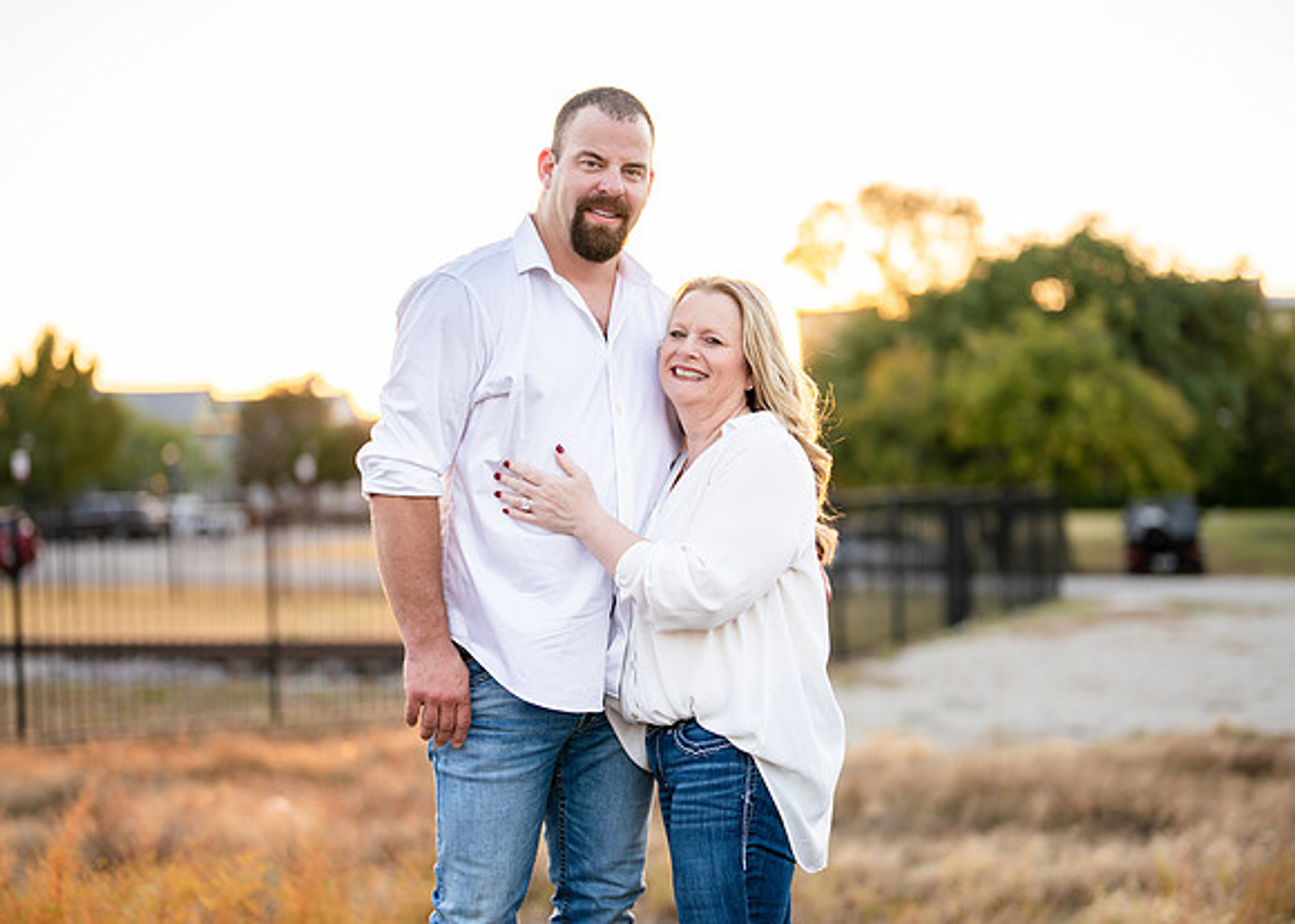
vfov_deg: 24.2
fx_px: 2153
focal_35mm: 59
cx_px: 639
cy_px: 508
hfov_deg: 33.5
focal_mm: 50
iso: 200
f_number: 1.2
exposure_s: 1/800
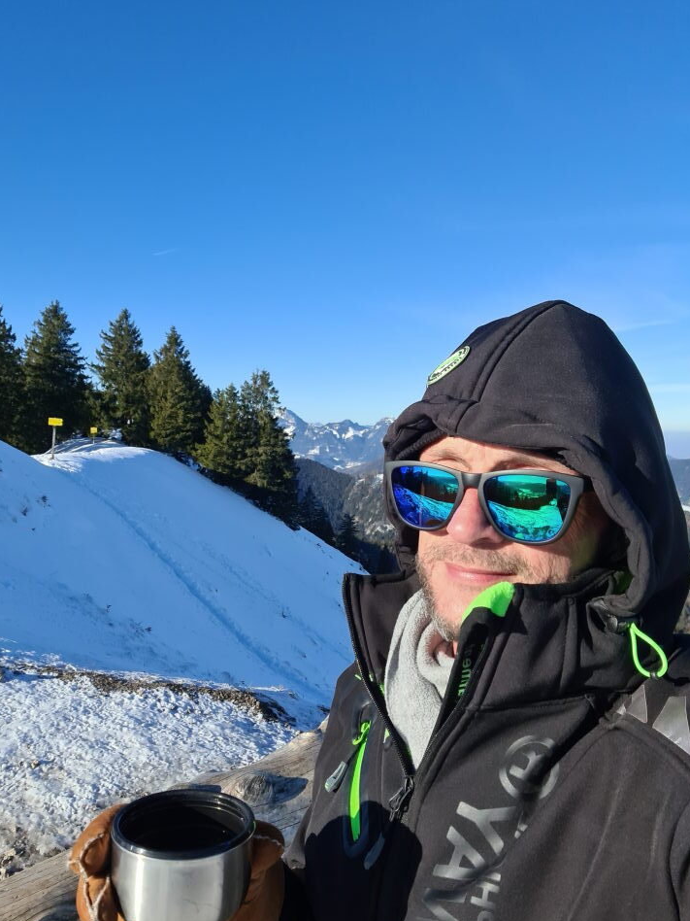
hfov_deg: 51.3
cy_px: 465
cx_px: 322
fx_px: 718
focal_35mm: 27
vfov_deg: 65.3
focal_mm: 3.8
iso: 50
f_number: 2.2
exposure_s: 1/1368
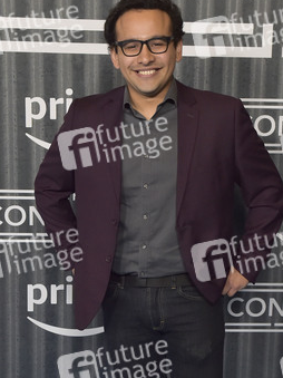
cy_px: 200
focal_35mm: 50
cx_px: 148
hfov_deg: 29.1
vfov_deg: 38.2
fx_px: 545
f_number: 6.3
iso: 2500
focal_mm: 44
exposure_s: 1/250
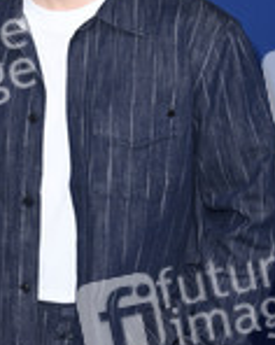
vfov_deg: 9.3
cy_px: 191
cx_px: -16
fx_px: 2121
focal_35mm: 208
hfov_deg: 7.4
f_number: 6.3
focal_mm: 82
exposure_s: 1/250
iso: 640
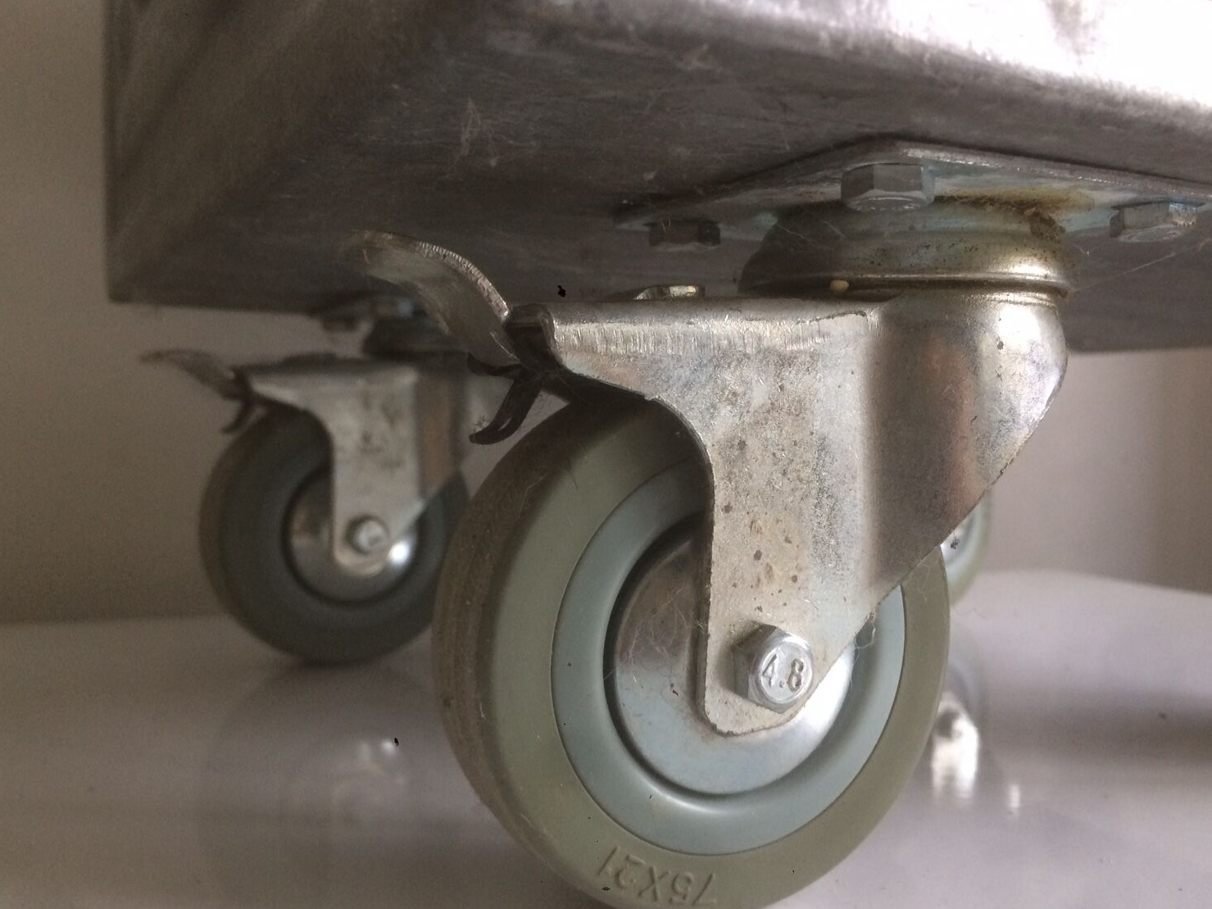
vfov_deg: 44.1
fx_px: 1120
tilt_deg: -3.0
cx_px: 580
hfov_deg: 56.8
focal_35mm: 32
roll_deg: -0.8
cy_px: 491
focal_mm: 4.15
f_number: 2.2
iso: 160
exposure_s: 1/33
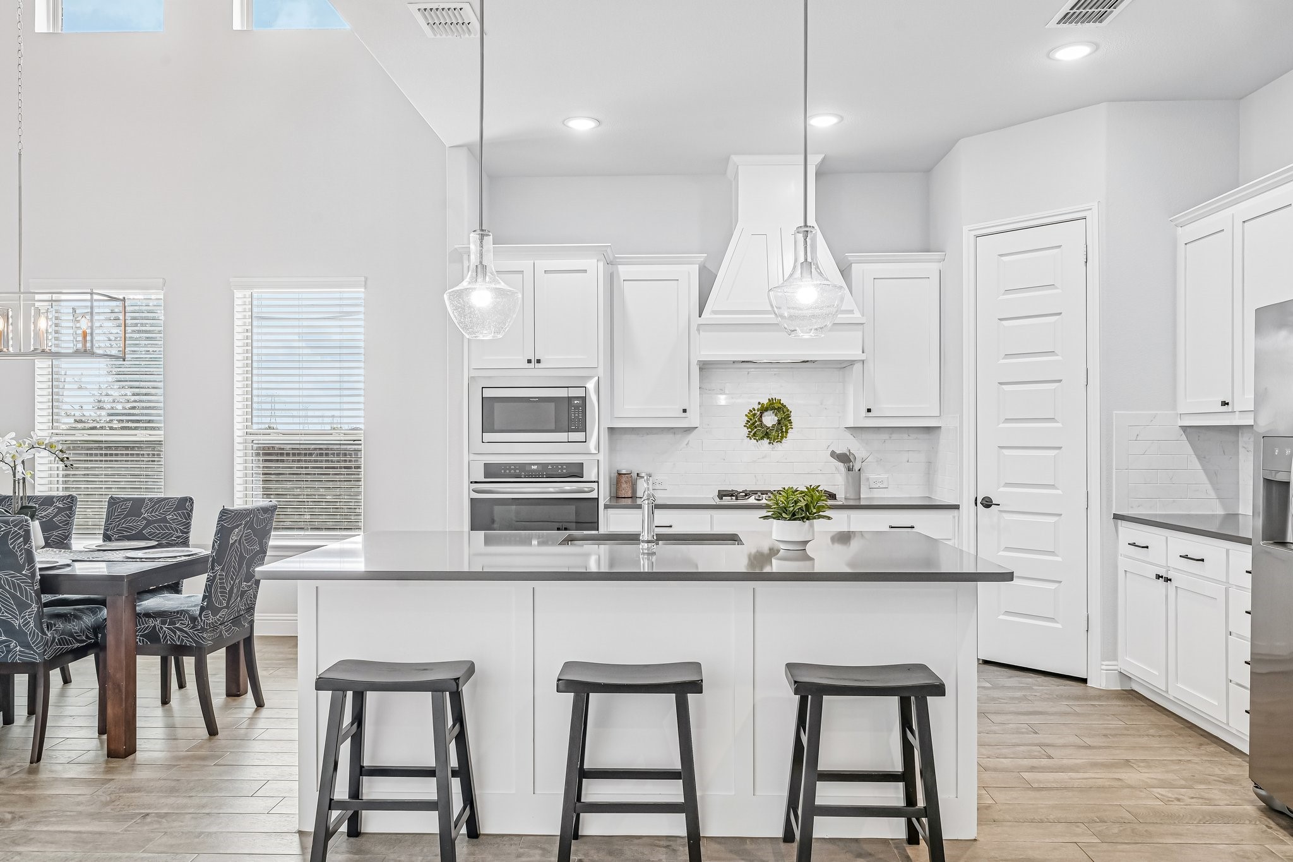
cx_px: 646
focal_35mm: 24
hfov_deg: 73.7
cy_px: 431
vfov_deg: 53.1
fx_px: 862
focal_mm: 24
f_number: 8
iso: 400
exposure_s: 1/50
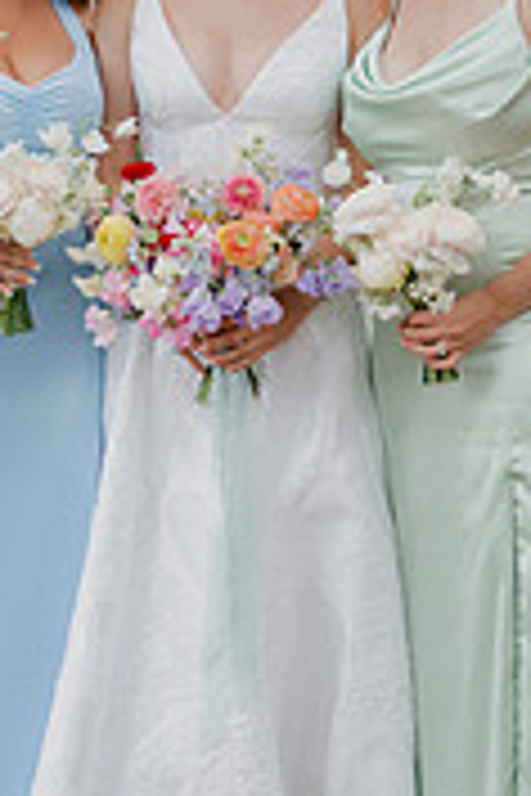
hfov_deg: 10.4
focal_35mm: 132
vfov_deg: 15.4
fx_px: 2920
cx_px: 234
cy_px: 180
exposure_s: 1/640
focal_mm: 52
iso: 450
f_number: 2.8
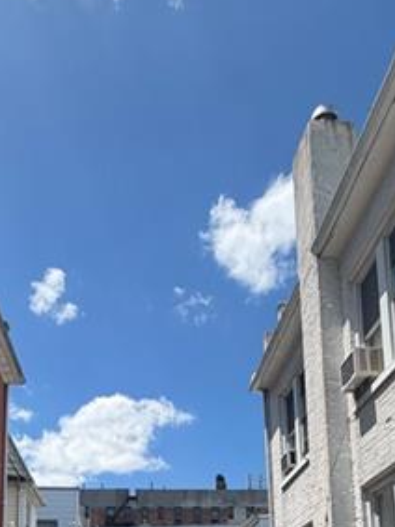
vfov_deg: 40.5
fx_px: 579
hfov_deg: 37.4
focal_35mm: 38
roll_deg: +1.6
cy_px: 566
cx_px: 143
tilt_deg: +9.9
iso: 20
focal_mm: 2.22
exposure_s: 1/888
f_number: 2.2
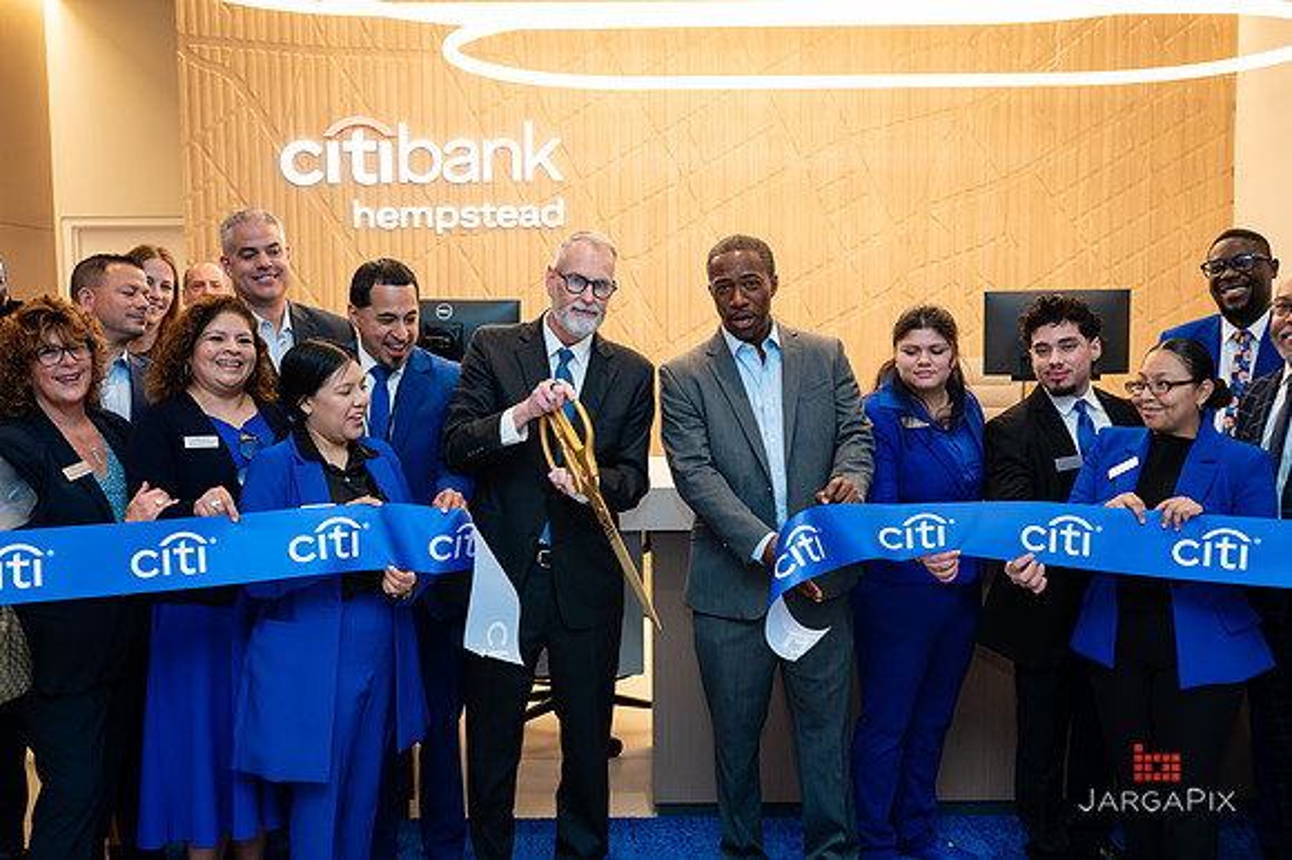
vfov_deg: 33.6
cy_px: 430
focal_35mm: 40
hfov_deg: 48.8
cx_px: 646
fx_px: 1423
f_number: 3.2
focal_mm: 37
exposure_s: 1/200
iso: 400
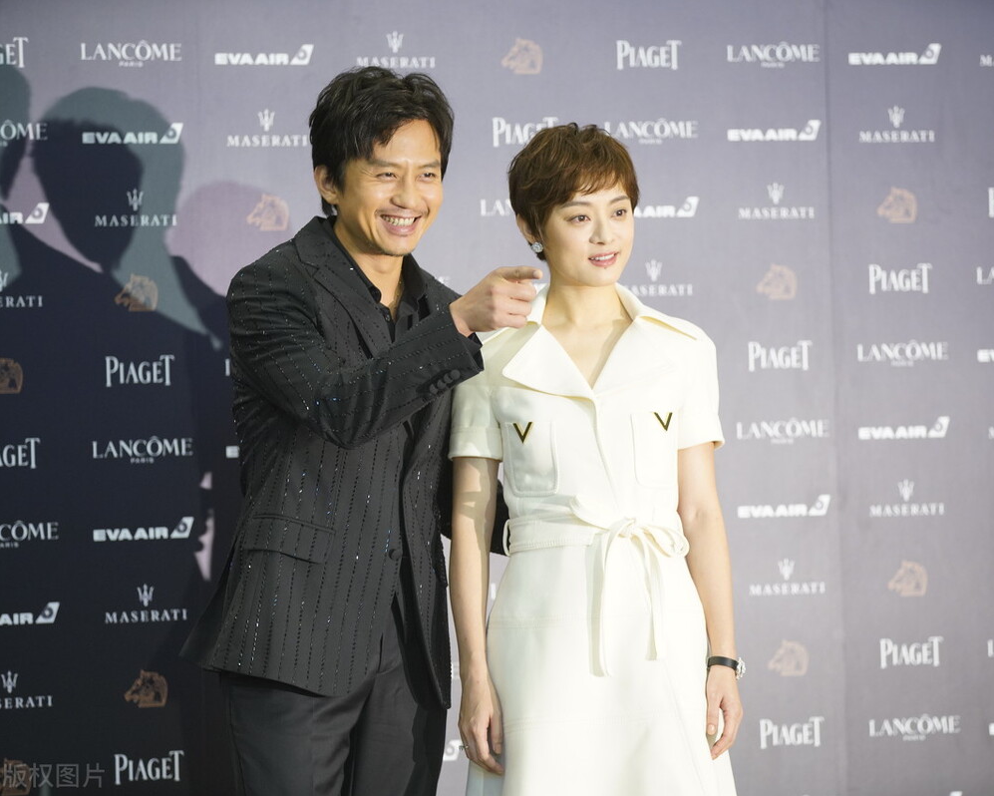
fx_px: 5149
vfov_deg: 8.8
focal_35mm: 175
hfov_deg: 11.0
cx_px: 596
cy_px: 398
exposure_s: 1/125
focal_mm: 155
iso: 1250
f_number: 2.8
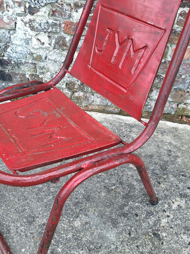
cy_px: 121
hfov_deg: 44.0
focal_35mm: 32
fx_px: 234
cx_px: 80
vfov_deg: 56.8
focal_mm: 5.54
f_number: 1.8
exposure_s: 1/128
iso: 40
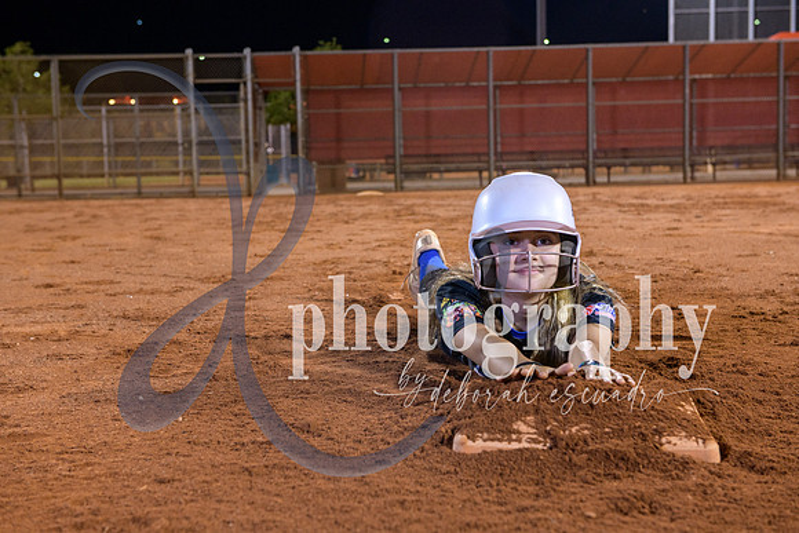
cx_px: 400
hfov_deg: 34.5
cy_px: 266
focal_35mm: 58
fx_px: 1288
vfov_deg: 23.4
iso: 2000
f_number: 5
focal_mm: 58
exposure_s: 1/80
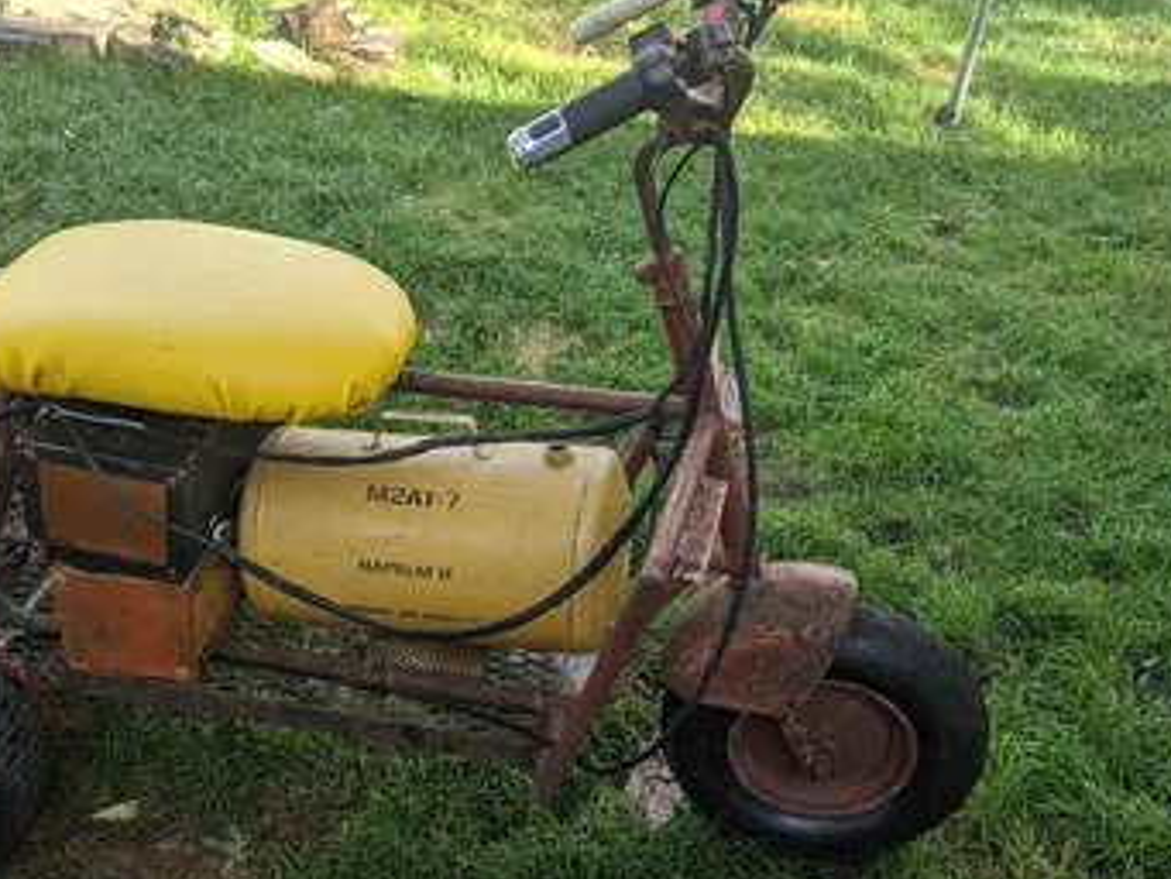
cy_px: 608
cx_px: 395
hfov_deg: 48.2
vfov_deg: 37.2
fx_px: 1286
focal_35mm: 38
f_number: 1.8
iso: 39
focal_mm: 4.44
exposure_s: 1/247
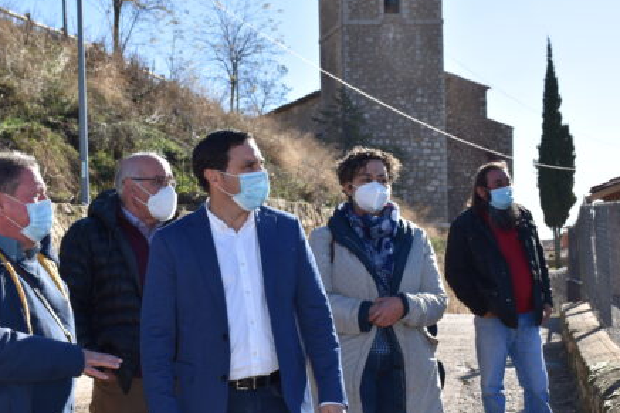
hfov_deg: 28.7
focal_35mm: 70
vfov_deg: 19.4
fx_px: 1205
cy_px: 274
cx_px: 228
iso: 100
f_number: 8
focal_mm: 34
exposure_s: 1/200
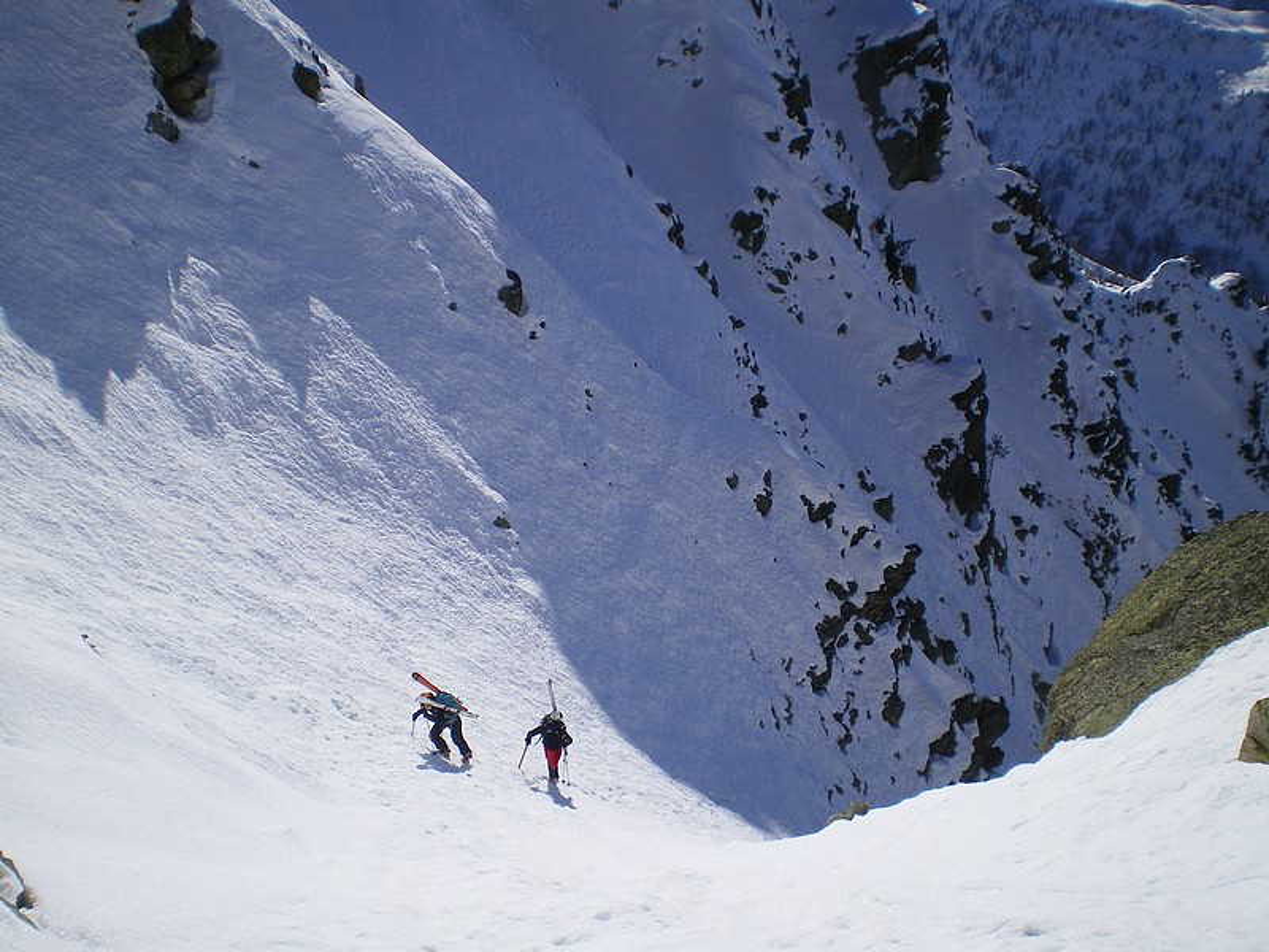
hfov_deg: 49.0
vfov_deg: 37.7
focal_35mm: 38
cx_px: 634
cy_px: 476
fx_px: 1393
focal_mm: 6.3
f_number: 4.6
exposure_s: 1/800
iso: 64
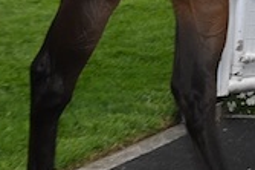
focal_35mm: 214
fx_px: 1514
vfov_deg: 6.3
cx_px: 414
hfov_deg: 9.3
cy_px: -142
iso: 250
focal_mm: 34
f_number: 6.3
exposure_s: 1/250
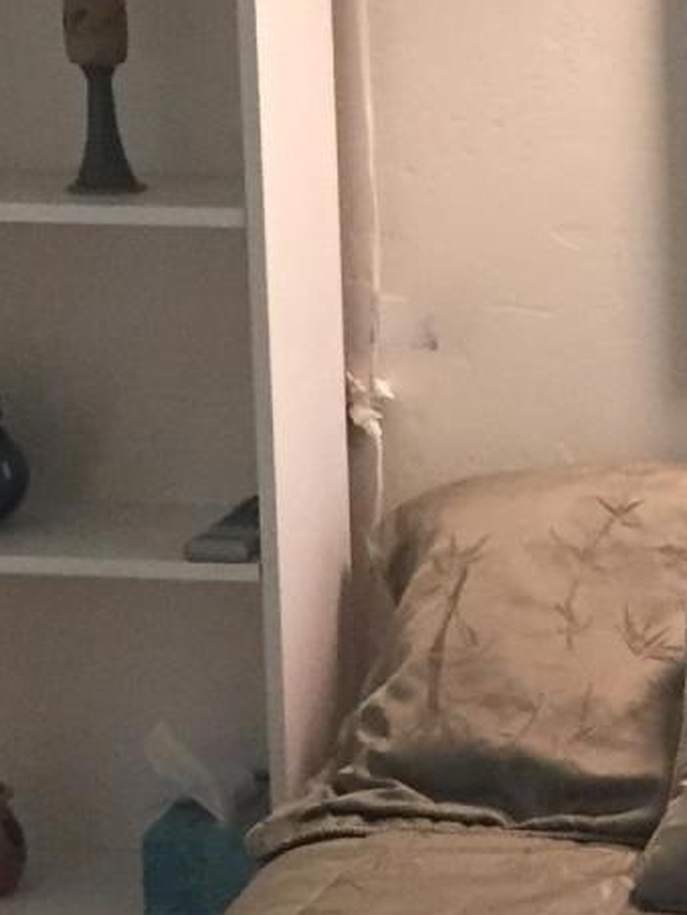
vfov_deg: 15.3
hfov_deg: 11.2
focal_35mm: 128
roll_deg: -0.3
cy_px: 709
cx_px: 964
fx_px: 3386
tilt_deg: -15.5
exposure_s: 1/30
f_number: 2.2
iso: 160
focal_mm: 4.15
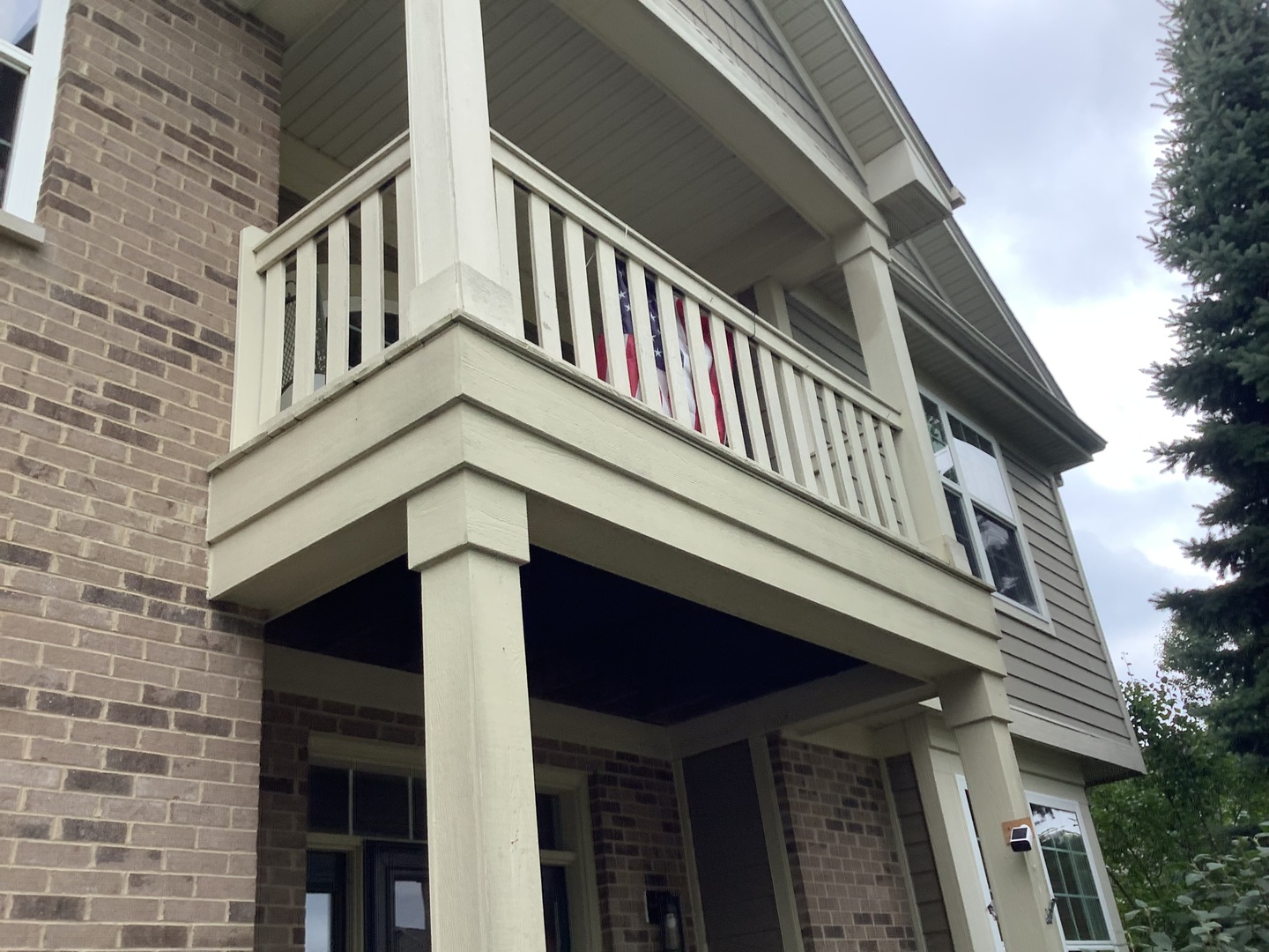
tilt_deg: +28.6
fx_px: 1136
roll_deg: +5.4
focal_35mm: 31
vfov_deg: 45.4
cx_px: 634
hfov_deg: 58.4
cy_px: 476
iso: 25
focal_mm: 3.3
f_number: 2.4
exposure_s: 1/388
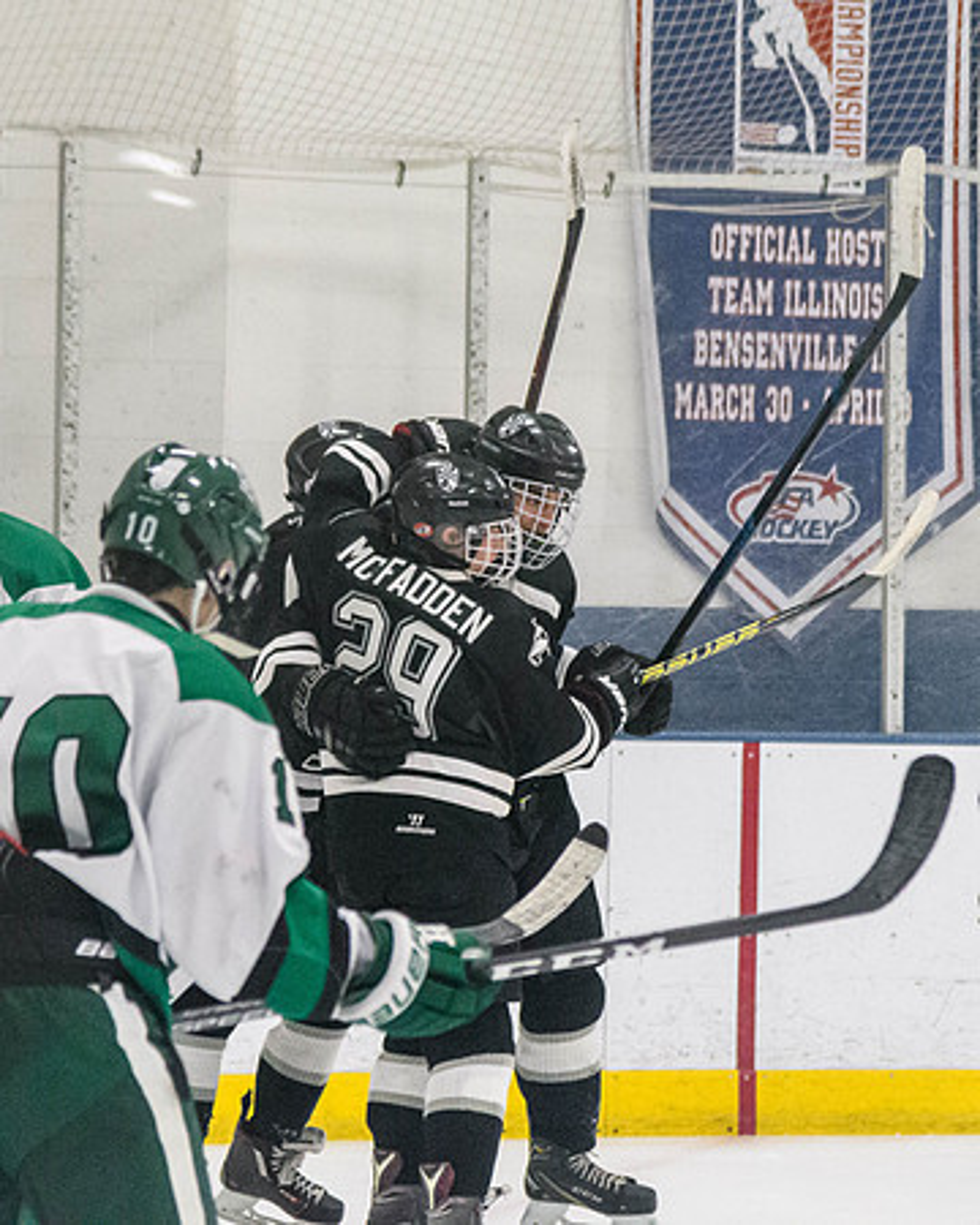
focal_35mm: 262
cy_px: 593
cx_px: 490
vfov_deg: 7.4
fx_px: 9483
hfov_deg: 5.9
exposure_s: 1/1250
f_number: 4
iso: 8000
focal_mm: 120
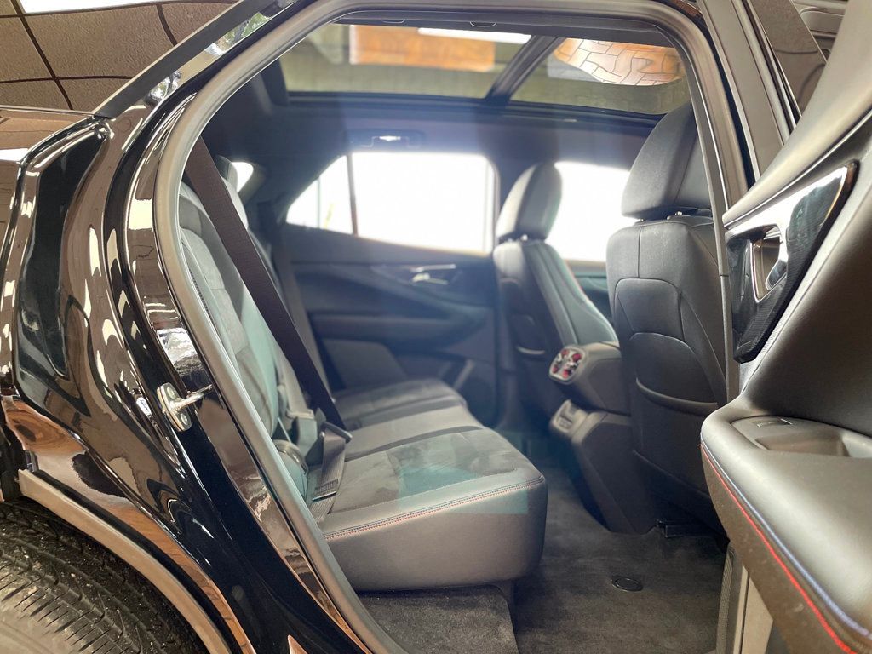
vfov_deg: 53.1
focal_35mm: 26
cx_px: 436
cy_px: 327
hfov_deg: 67.3
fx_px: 655
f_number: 1.6
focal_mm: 4.2
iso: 320
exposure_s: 1/60
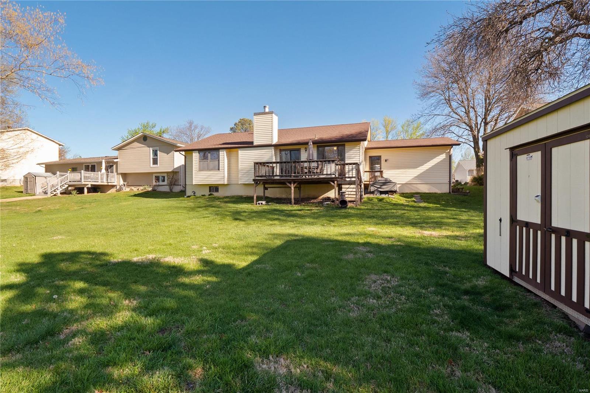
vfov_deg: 73.7
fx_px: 262
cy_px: 196
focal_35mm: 16
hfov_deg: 96.7
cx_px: 295
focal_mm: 8
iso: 400
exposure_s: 1/125
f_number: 8
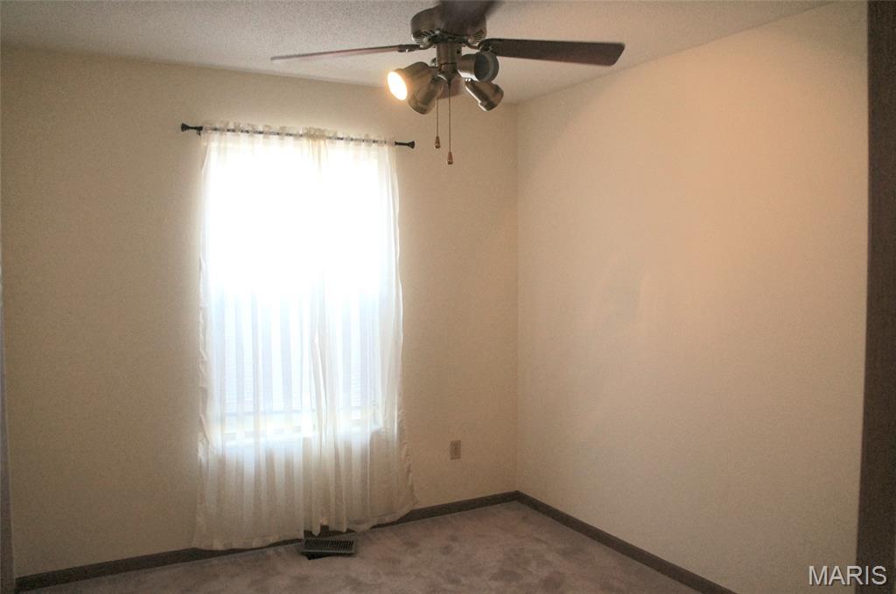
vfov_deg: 47.8
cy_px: 297
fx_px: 671
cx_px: 448
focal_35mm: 27
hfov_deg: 67.5
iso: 1600
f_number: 4
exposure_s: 1/160
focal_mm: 18
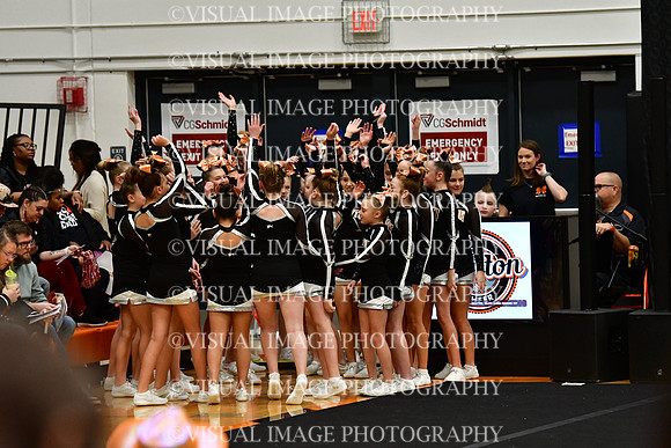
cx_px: 336
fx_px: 3766
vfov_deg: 6.8
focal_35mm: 202
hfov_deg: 10.2
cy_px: 224
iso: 4000
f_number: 3.5
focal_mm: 135
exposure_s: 1/500
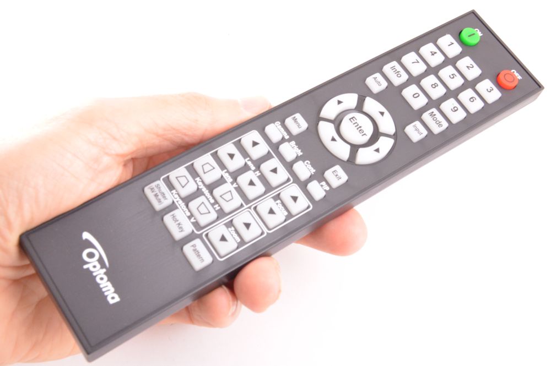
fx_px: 596
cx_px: 276
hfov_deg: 49.6
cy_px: 183
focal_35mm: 39
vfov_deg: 34.2
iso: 2500
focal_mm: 26
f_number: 11
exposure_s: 1/20
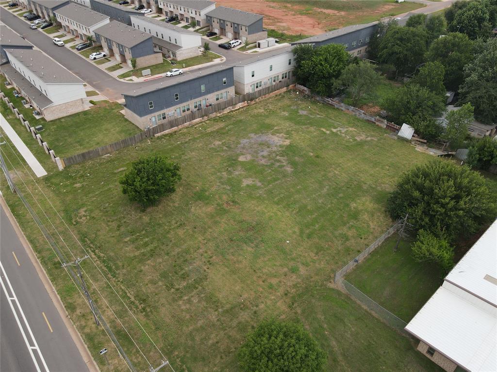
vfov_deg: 56.8
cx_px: 248
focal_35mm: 24
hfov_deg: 71.6
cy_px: 186
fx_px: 345
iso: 100
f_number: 2.8
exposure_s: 1/320
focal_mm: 4.5
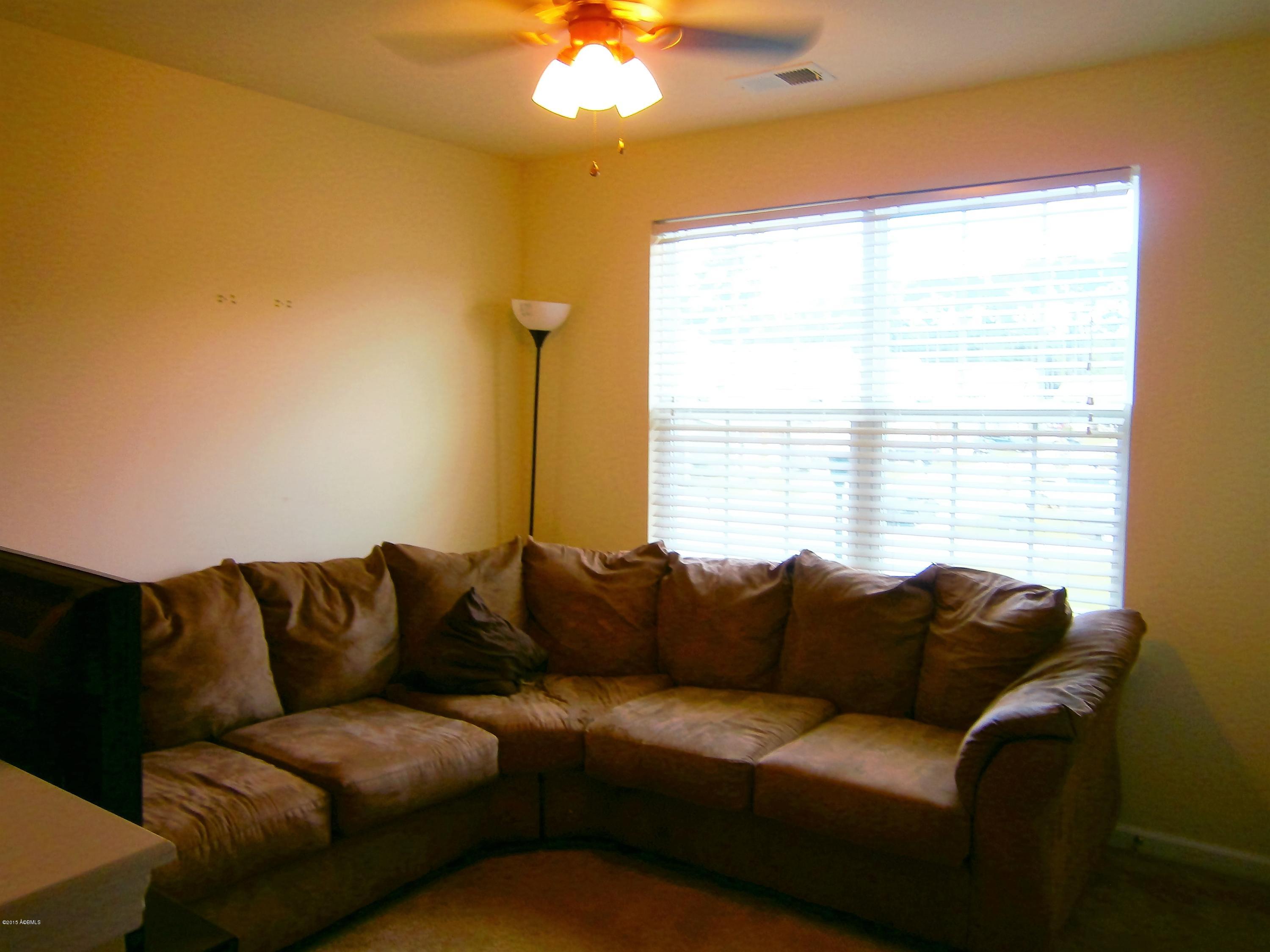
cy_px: 476
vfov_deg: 53.1
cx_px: 635
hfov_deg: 67.3
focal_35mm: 26
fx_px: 954
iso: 80
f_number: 2.8
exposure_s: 1/30
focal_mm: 4.7
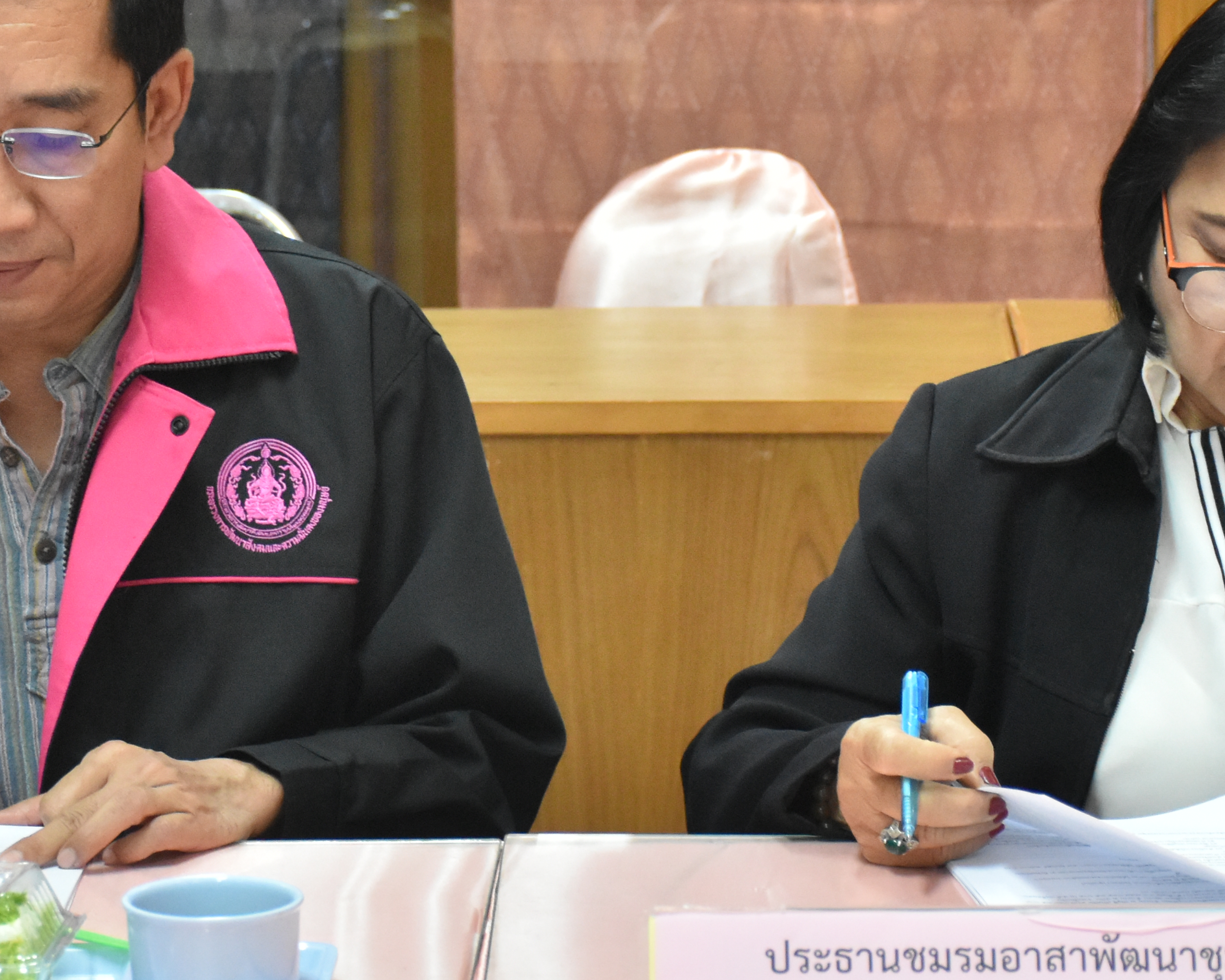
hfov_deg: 13.9
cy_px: 431
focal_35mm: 138
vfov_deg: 11.2
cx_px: 314
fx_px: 5004
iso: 2500
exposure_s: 1/125
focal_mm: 45
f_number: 5.6
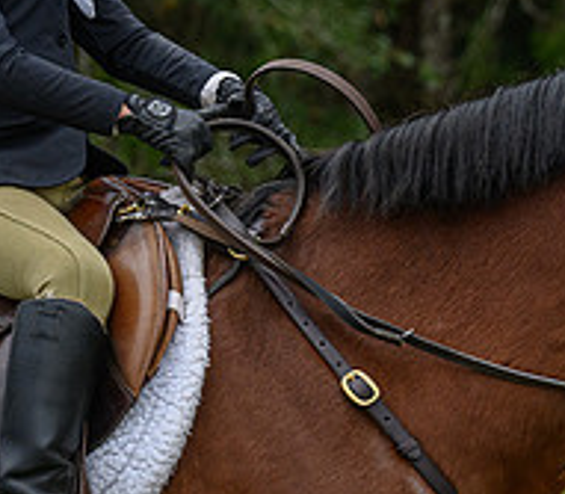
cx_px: 239
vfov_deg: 4.5
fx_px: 6261
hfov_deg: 5.2
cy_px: 288
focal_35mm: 361
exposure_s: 1/400
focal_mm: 94
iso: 640
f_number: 4.5
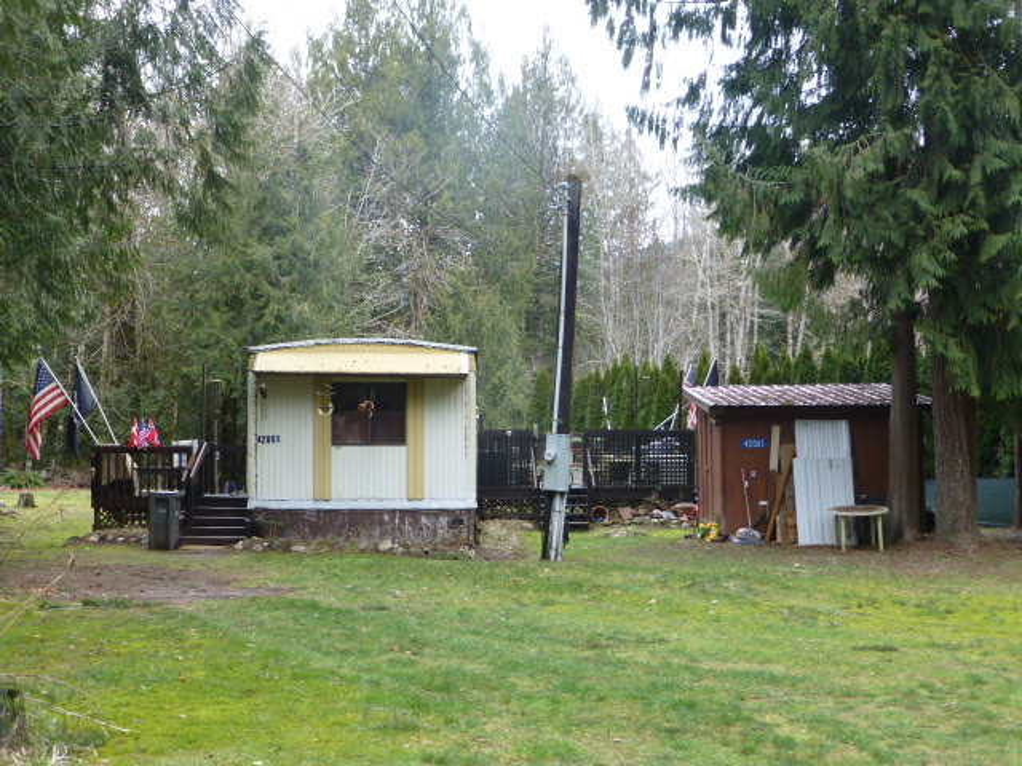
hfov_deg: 42.9
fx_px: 1299
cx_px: 511
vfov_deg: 32.9
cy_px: 383
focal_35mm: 44
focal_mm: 7.9
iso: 160
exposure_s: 1/60
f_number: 4.1
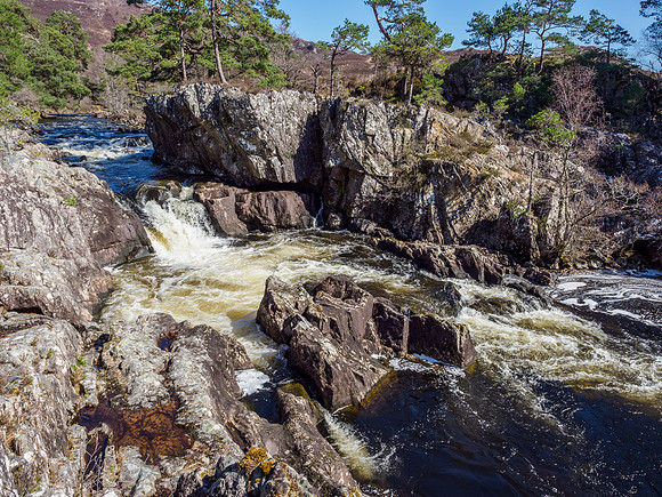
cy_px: 248
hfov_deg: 71.6
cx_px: 331
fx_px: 459
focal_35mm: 24
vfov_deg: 56.8
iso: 200
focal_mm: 12
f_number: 8
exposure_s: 1/200
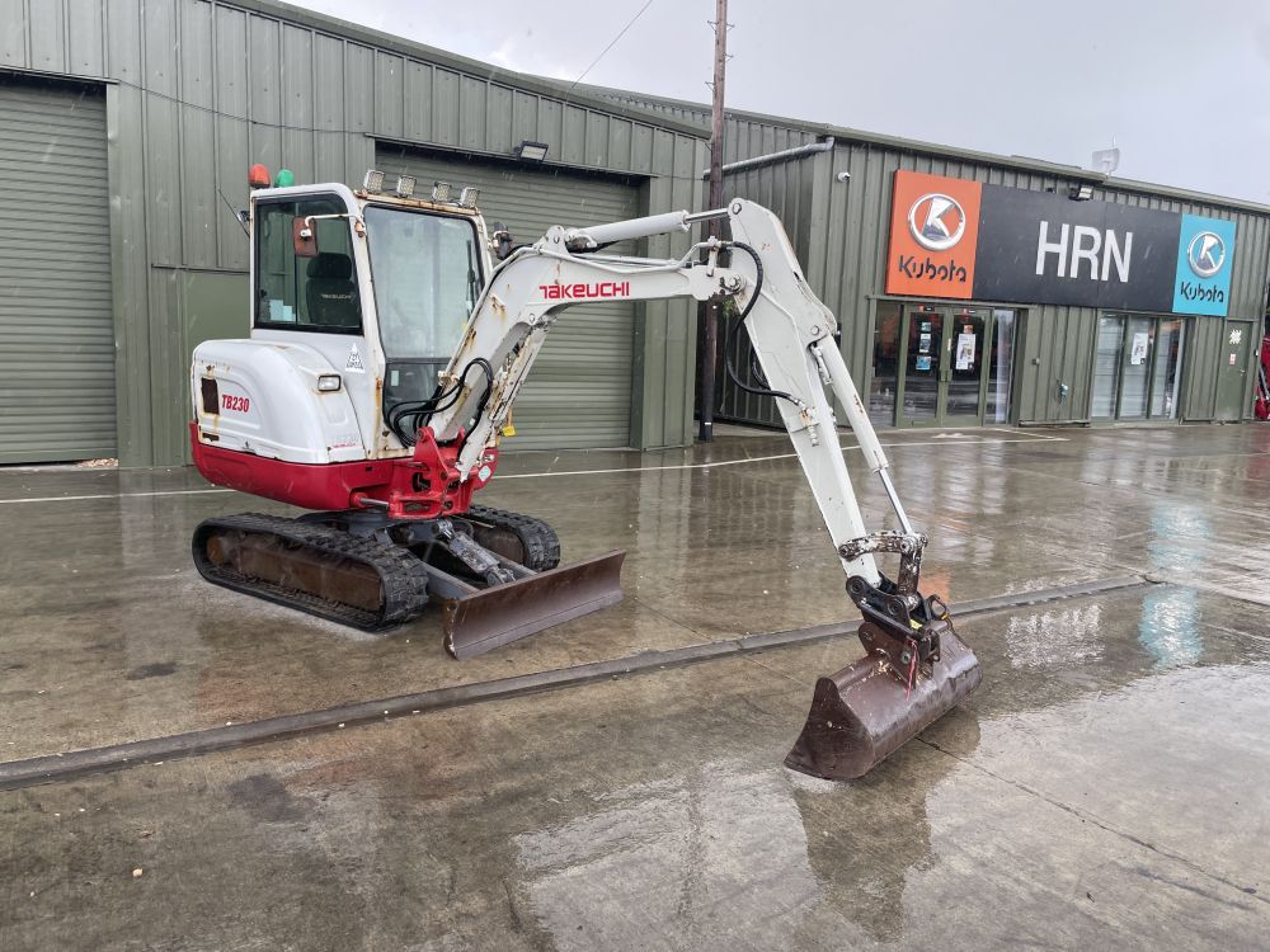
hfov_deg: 67.3
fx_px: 954
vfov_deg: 53.1
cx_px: 635
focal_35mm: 26
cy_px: 476
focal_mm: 4.2
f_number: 1.6
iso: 32
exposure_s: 1/530
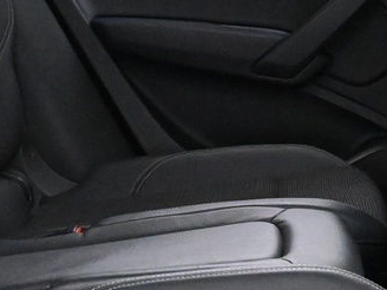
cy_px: 99
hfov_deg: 17.3
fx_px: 1274
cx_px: 186
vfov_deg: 13.0
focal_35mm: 114
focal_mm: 16
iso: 8000
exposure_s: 1/25
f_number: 3.5
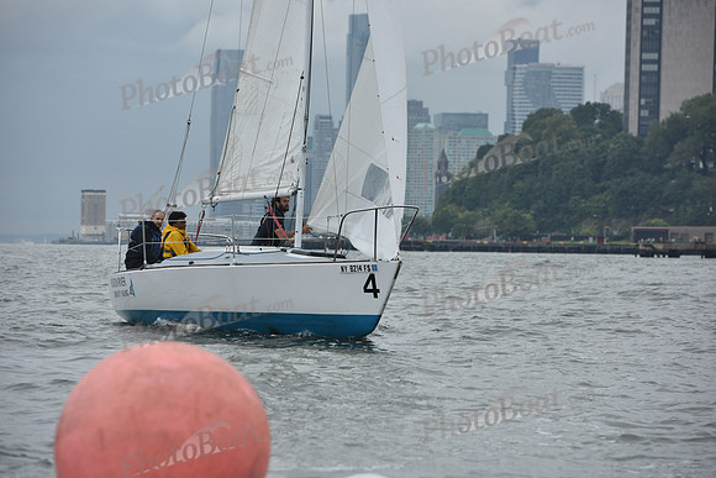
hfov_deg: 10.3
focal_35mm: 200
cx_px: 358
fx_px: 3979
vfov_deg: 6.9
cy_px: 239
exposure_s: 1/800
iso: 400
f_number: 7.1
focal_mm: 200
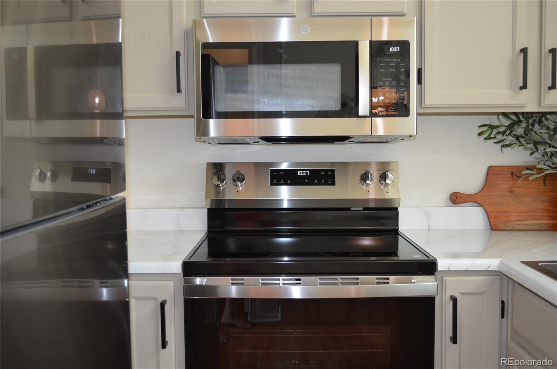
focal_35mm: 36
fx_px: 556
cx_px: 278
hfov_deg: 53.2
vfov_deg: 36.7
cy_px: 184
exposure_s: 1/60
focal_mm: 24
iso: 720
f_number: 4
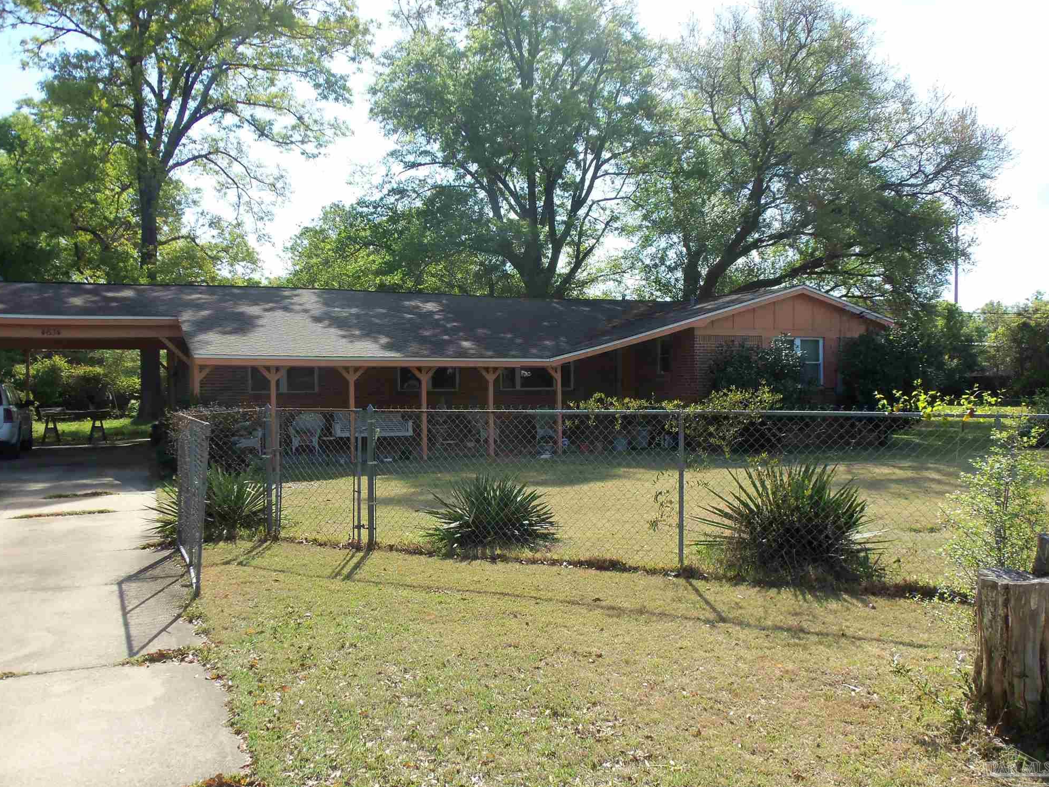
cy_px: 387
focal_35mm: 30
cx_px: 520
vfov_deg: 46.8
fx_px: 909
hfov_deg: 60.0
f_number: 3.4
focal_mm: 5.2
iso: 80
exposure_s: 1/500
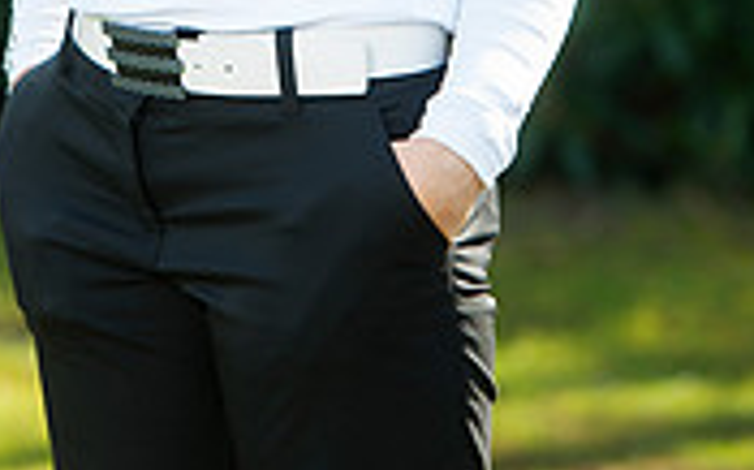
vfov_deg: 3.4
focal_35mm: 380
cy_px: -349
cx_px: 248
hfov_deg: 5.5
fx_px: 7801
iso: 200
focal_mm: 145
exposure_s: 1/320
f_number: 4.5
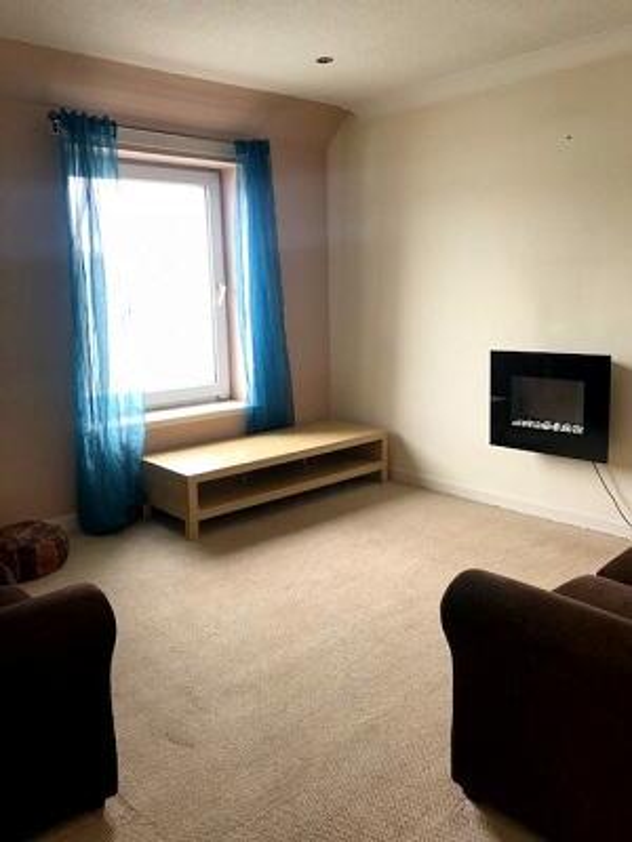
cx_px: 316
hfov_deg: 49.7
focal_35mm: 28
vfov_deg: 63.4
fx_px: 682
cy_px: 421
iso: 25
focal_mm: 3.99
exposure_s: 1/50
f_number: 1.8
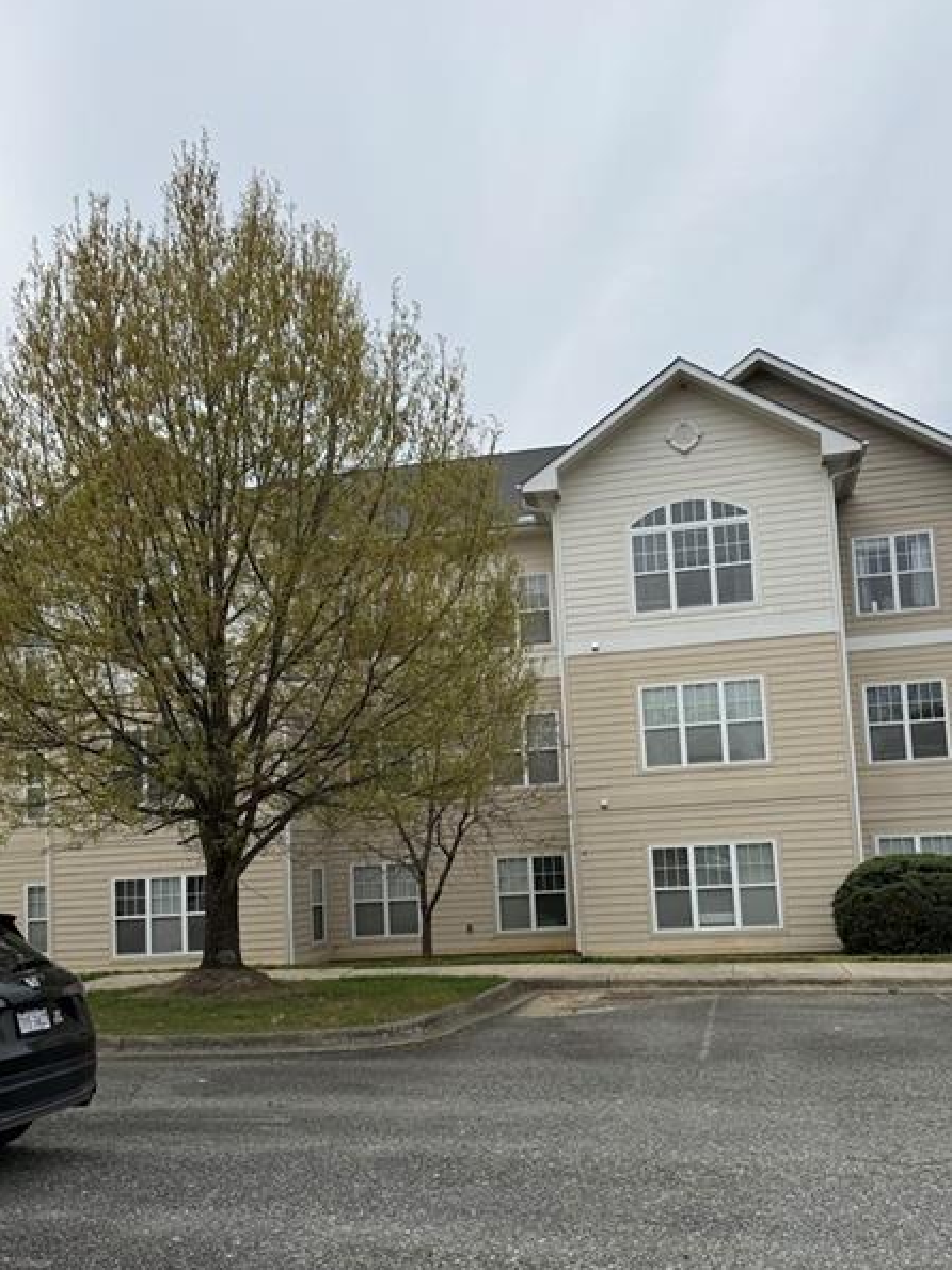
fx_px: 1137
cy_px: 743
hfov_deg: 45.4
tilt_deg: +7.3
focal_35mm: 31
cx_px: 510
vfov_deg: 58.0
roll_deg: +3.3
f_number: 1.78
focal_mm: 6.76
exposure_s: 1/4405
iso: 80
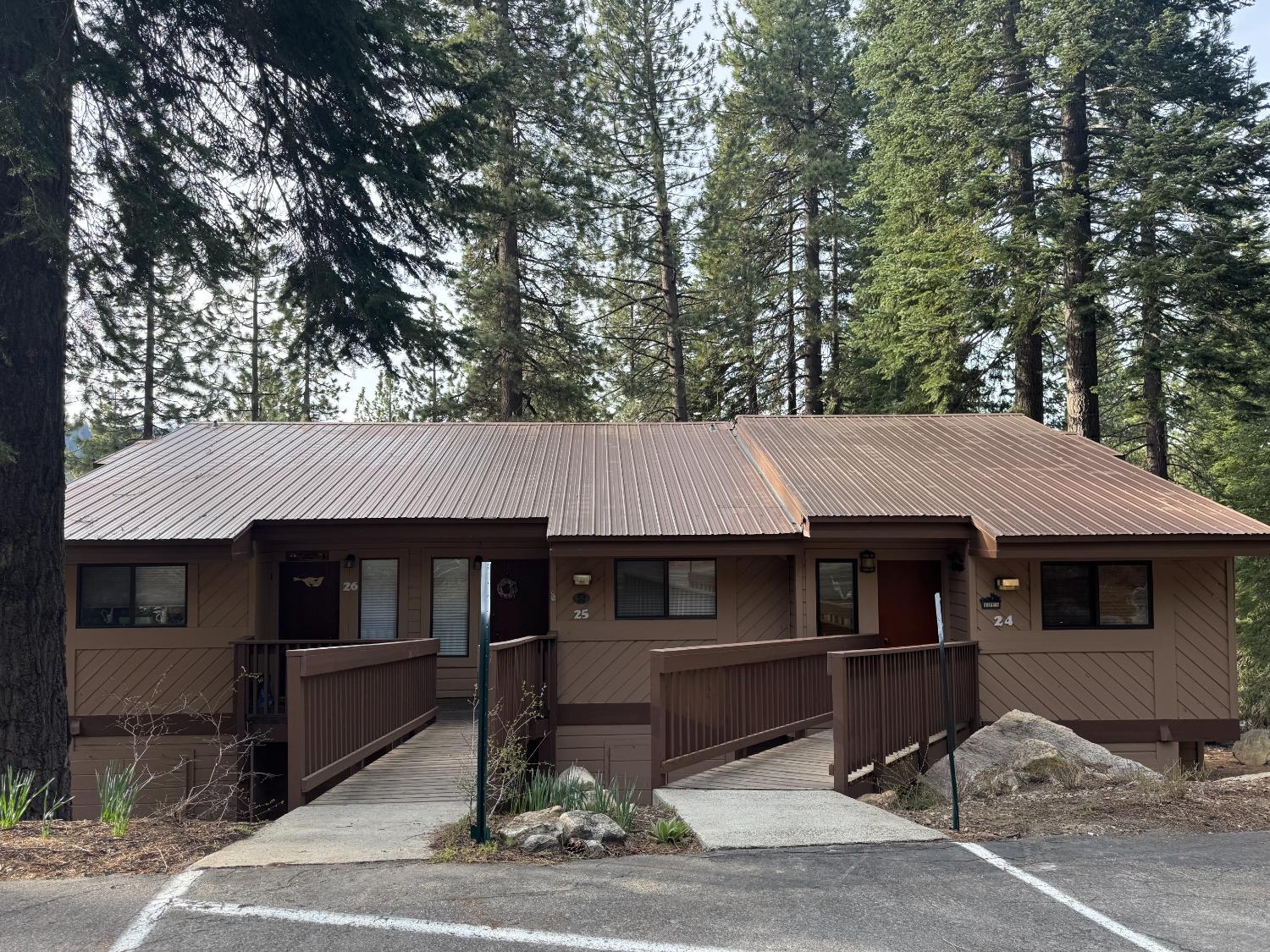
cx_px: 635
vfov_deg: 56.8
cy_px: 476
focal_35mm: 24
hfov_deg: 71.6
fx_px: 881
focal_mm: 6.76
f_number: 1.78
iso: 80
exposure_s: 1/409
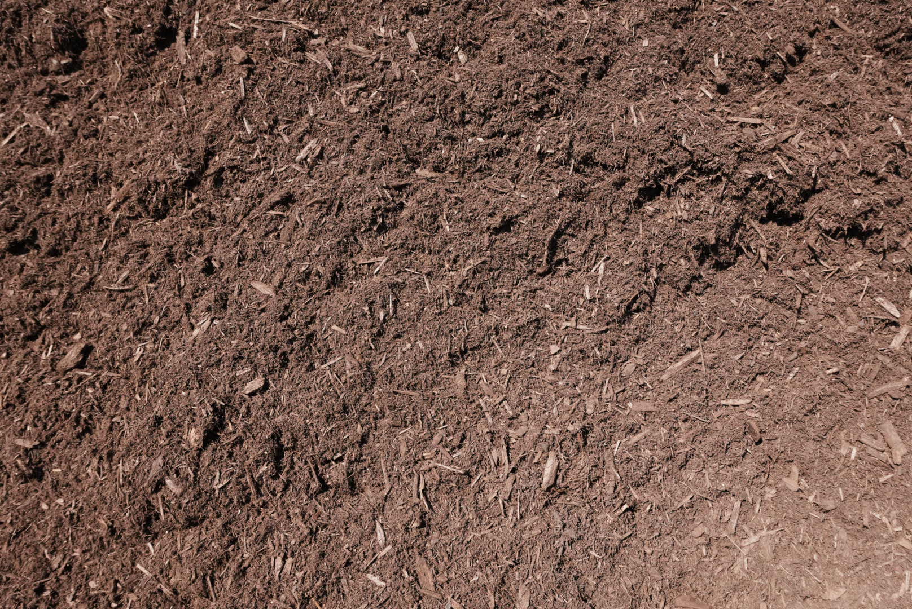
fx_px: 837
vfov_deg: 40.0
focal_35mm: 33
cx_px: 456
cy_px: 304
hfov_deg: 57.2
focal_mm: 22
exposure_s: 1/2000
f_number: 8
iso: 1000
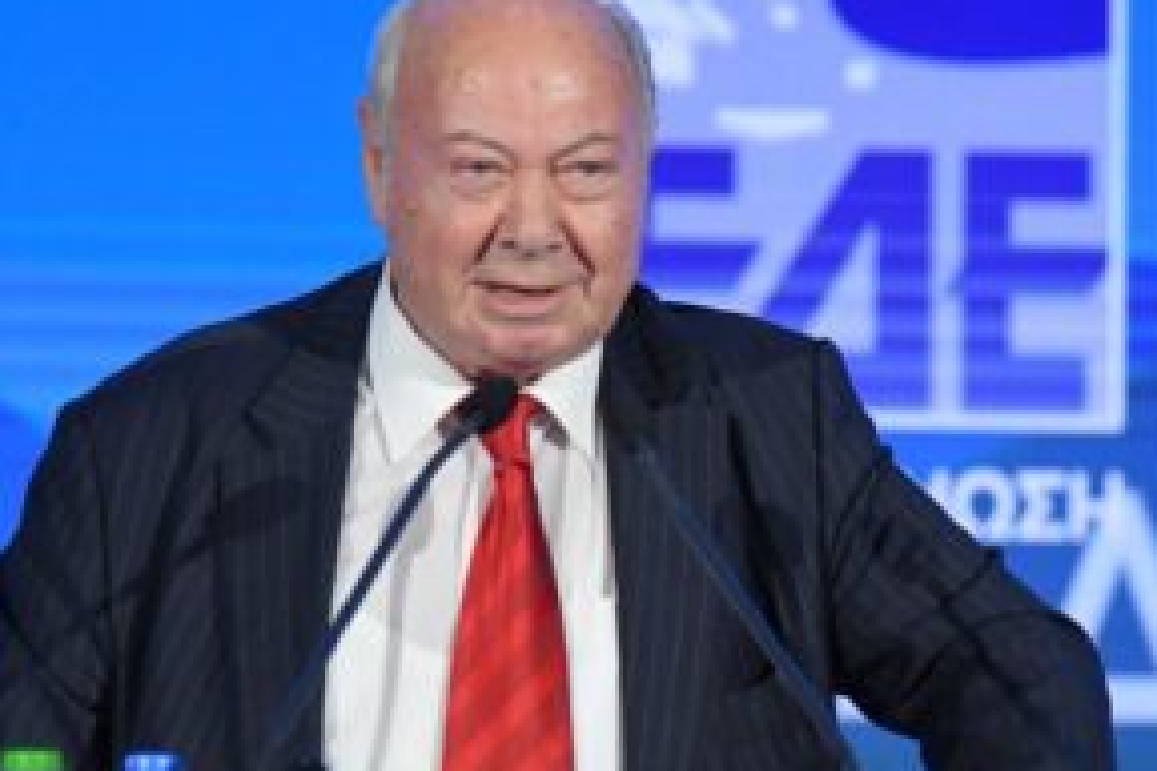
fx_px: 8741
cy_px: 396
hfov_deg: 7.6
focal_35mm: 272
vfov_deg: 5.1
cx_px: 868
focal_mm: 98
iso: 2500
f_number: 4
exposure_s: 1/400
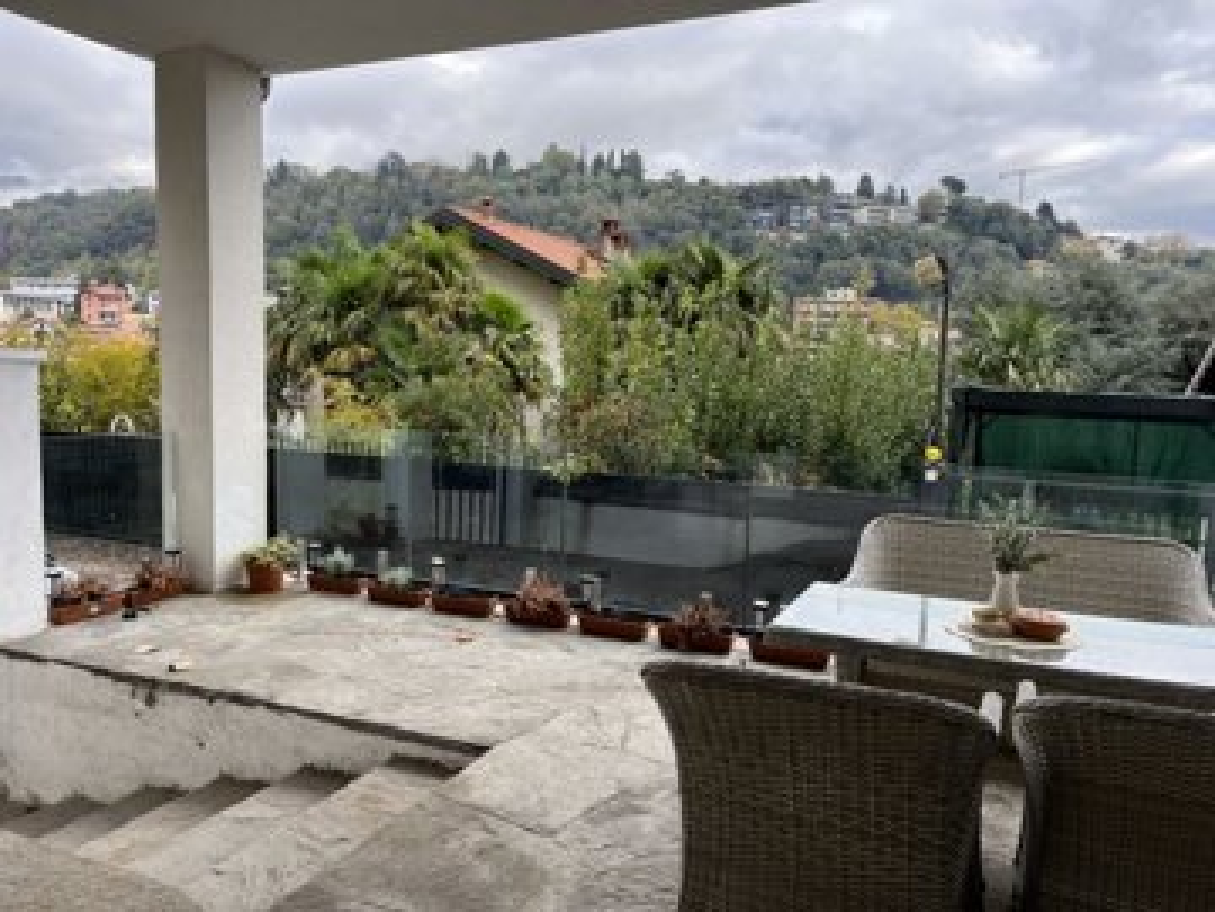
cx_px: 608
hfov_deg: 67.3
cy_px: 456
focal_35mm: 26
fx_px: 913
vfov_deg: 53.1
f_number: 1.6
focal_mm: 5.1
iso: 50
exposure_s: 1/234
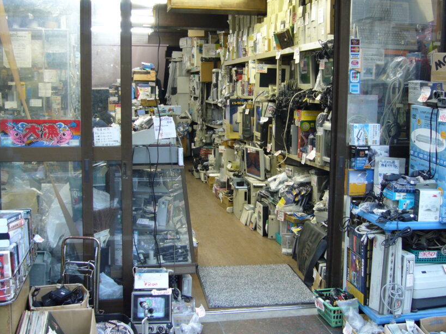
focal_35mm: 44
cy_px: 157
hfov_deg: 43.0
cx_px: 227
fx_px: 567
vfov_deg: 32.9
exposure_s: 1/15
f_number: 2.8
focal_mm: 5.8
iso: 125
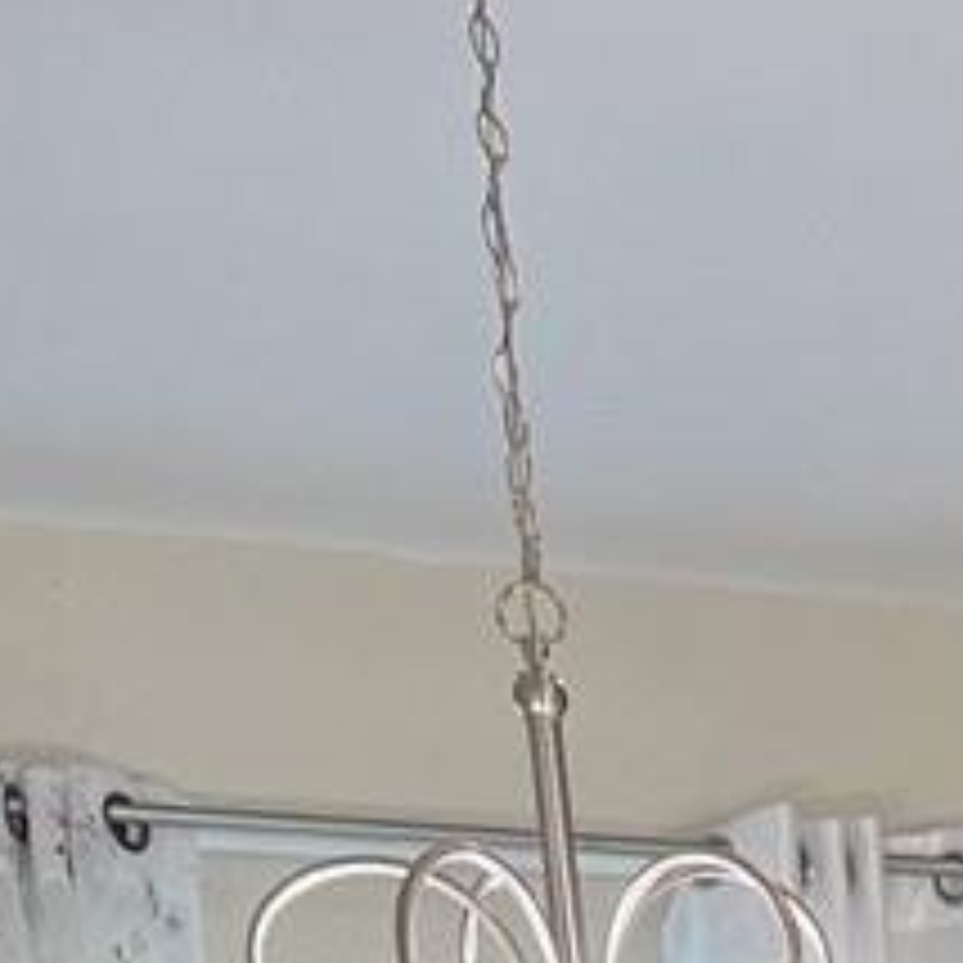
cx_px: 2961
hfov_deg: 8.4
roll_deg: -0.3
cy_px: 2444
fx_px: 5414
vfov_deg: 9.0
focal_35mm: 172
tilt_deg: -10.2
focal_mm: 5.7
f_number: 1.5
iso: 80
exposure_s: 1/60
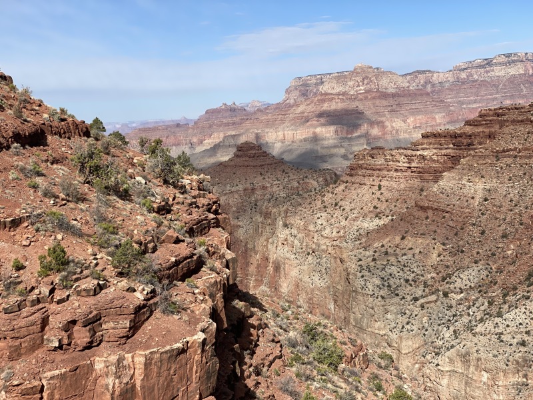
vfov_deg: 28.0
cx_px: 266
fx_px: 801
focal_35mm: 52
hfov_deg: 36.8
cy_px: 200
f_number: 2
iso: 20
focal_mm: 6
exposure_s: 1/1916
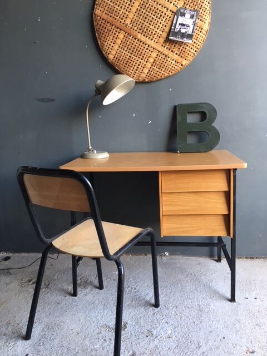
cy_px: 178
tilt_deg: -12.2
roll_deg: +2.5
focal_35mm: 29
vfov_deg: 61.7
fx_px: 298
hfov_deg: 48.2
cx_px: 134
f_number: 2.2
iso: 64
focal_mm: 4.15
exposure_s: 1/33
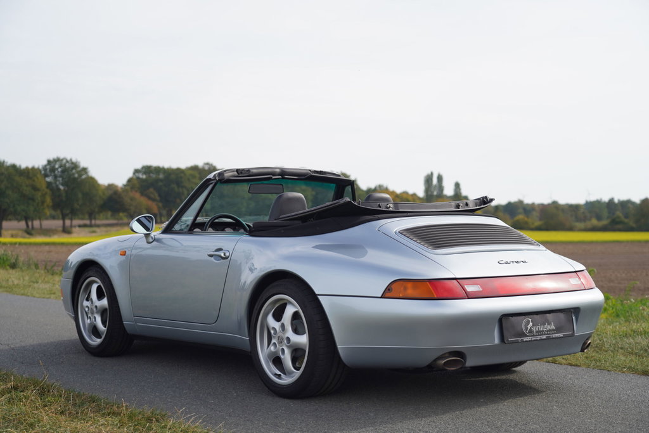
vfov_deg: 23.4
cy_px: 216
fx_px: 1046
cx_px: 324
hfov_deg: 34.5
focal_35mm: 58
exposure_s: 1/640
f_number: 4
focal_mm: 58
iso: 100
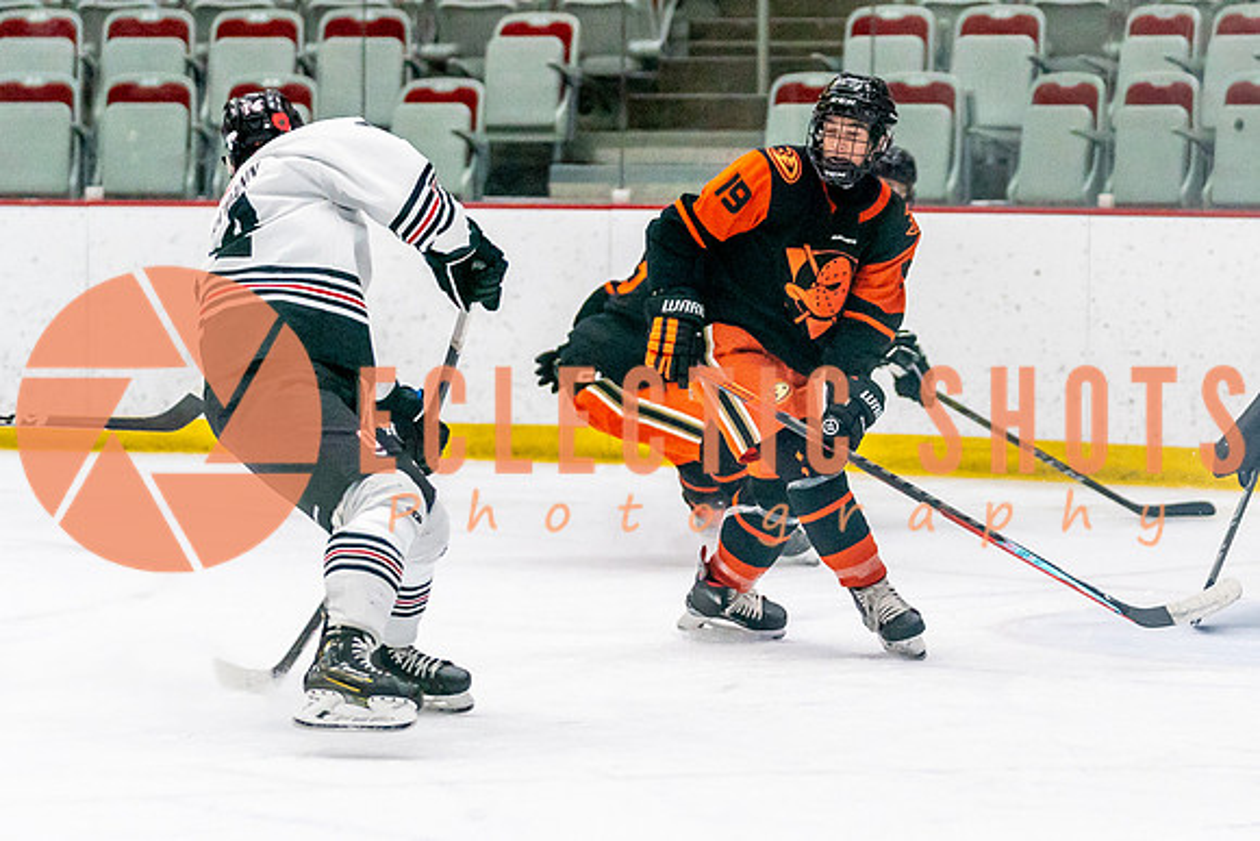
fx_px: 7218
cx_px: 778
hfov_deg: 10.0
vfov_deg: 6.7
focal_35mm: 206
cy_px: 605
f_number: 2.8
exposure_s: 1/1250
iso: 3200
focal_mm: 107
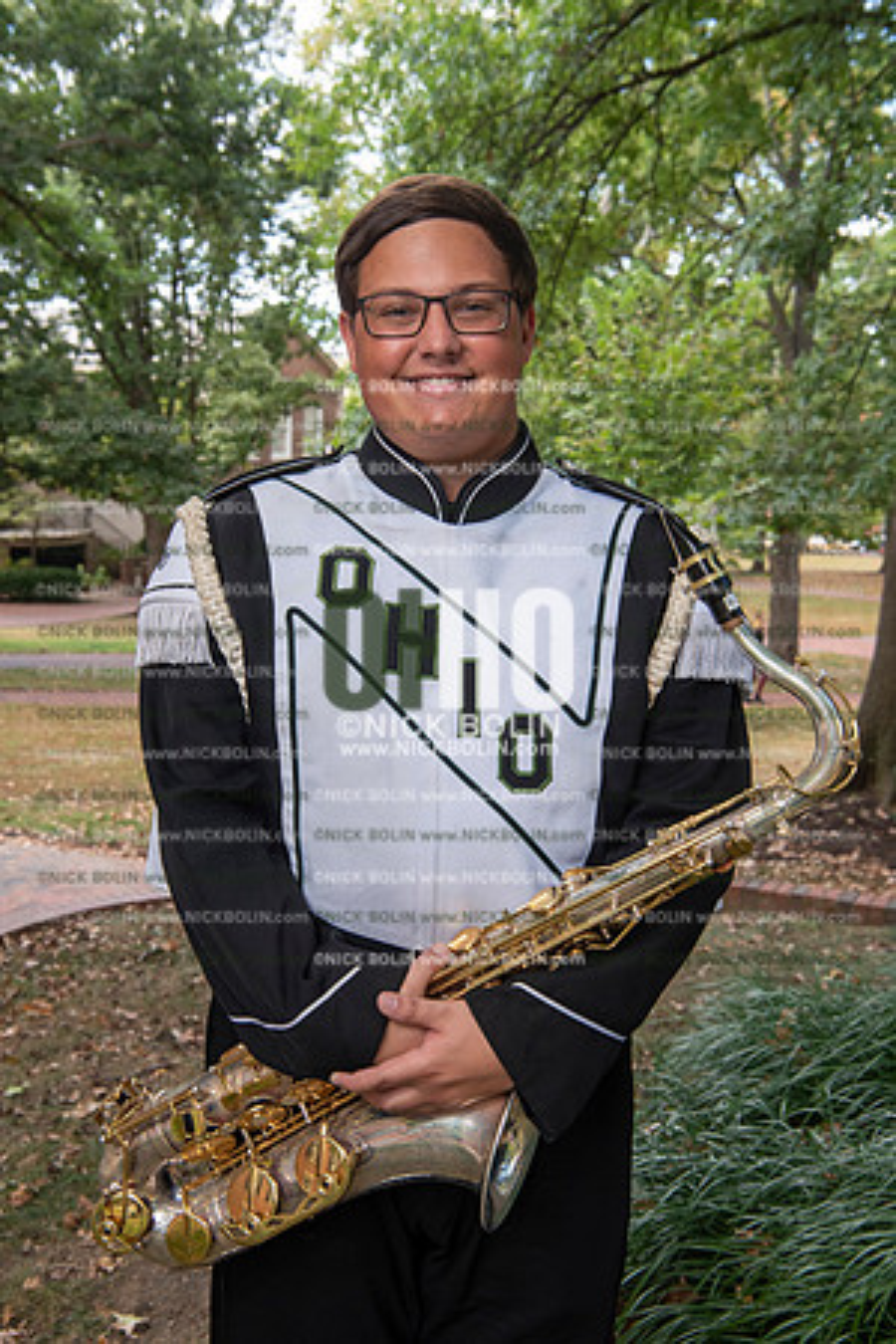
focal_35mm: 44
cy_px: 672
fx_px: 1643
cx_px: 448
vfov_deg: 44.5
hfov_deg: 30.5
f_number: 8
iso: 500
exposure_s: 1/100
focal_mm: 44
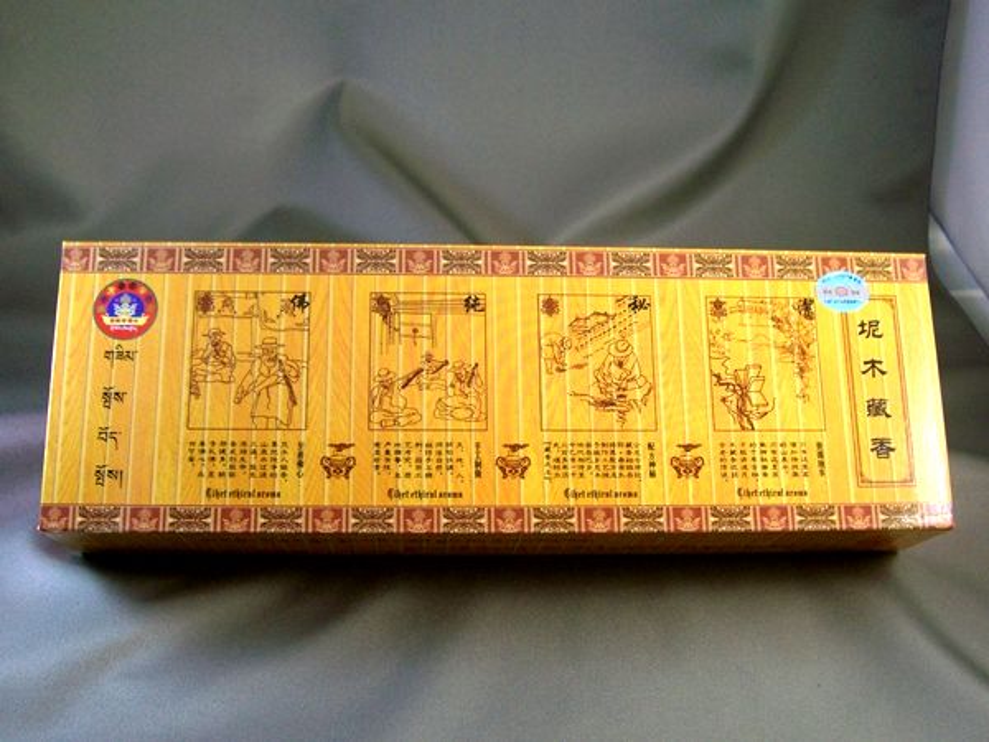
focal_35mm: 38
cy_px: 371
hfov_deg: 49.0
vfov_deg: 37.7
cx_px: 494
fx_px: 1086
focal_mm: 7.9
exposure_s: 1/100
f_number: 2.8
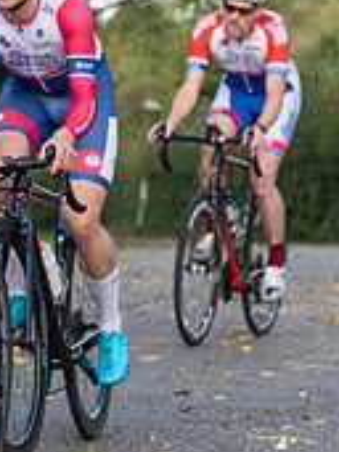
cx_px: -131
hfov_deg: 6.1
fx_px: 3177
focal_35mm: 243
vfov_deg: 8.1
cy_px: -92
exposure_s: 1/500
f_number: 3.2
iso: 200
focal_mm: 66
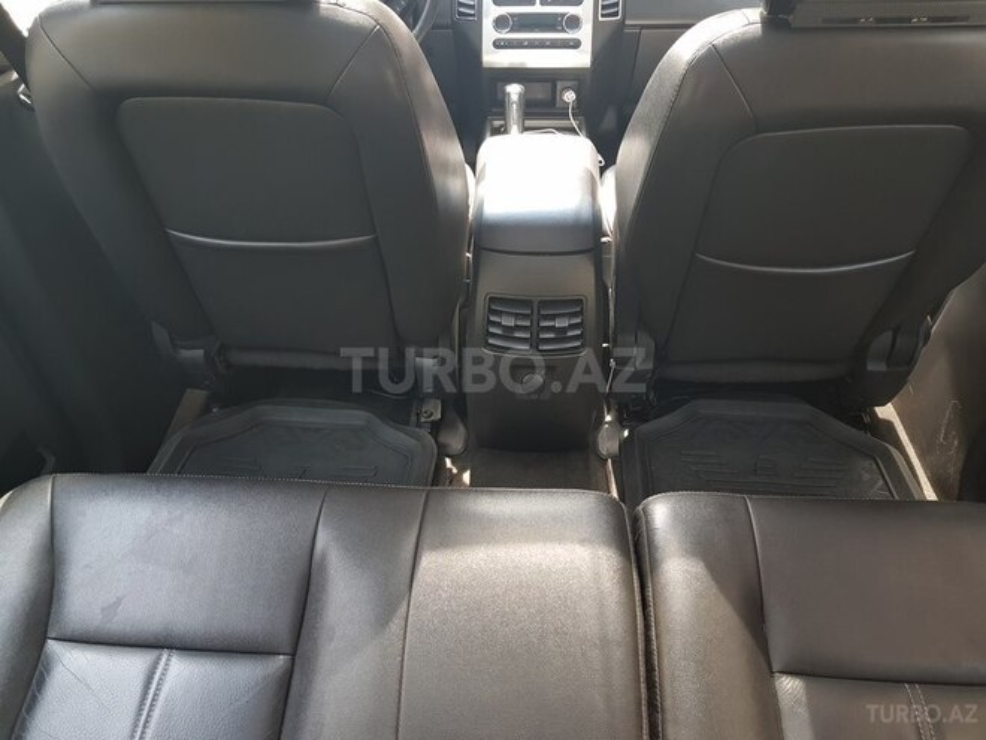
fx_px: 741
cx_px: 493
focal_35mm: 26
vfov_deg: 53.1
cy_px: 370
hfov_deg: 67.3
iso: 64
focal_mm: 4.2
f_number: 1.7
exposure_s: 1/50
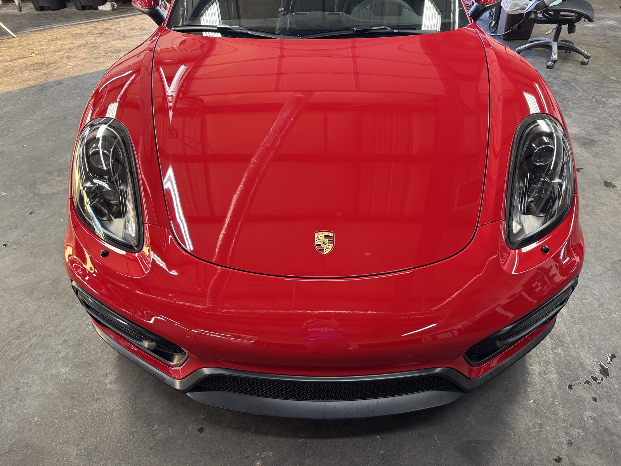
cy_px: 233
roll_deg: +2.2
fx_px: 431
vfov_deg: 56.8
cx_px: 310
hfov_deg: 71.6
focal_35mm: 24
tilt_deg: -39.5
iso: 200
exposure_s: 1/60
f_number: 1.78
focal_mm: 6.76
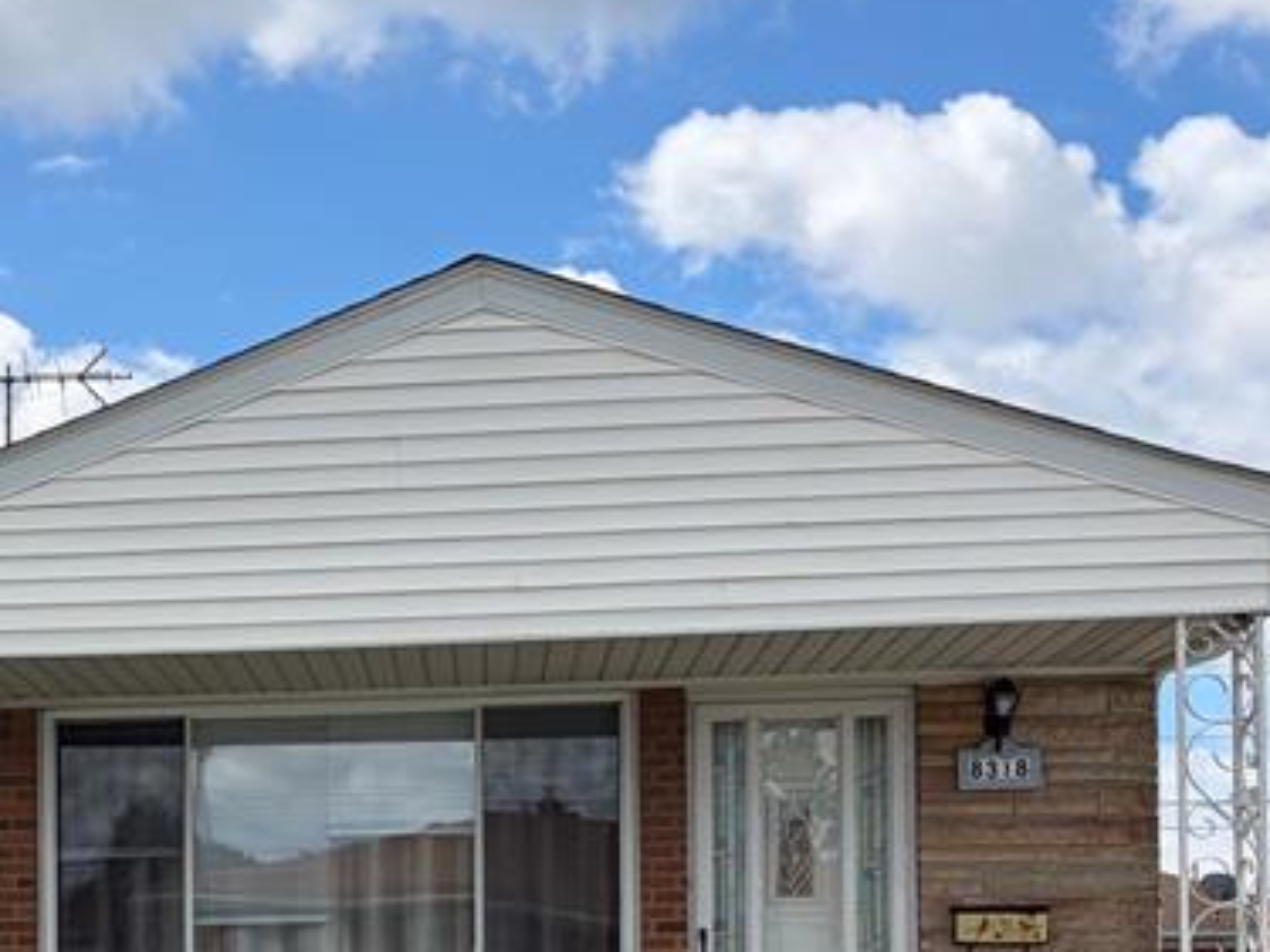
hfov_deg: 26.2
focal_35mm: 71
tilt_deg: +0.5
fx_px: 2604
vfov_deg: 19.8
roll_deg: +0.9
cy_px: 1033
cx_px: 54
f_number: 1.6
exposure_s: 1/2639
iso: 50
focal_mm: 5.96
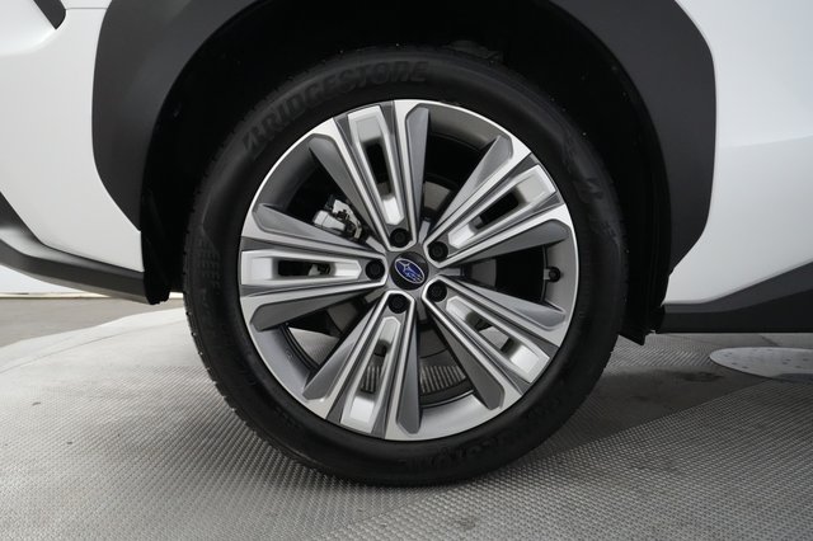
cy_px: 270
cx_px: 406
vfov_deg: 49.5
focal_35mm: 26
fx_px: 587
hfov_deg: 69.4
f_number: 9
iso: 12800
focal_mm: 26
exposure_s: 1/100
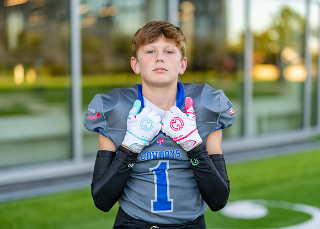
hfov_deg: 32.3
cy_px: 116
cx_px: 166
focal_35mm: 61
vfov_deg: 23.3
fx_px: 553
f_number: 1.2
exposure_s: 1/640
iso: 100
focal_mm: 50
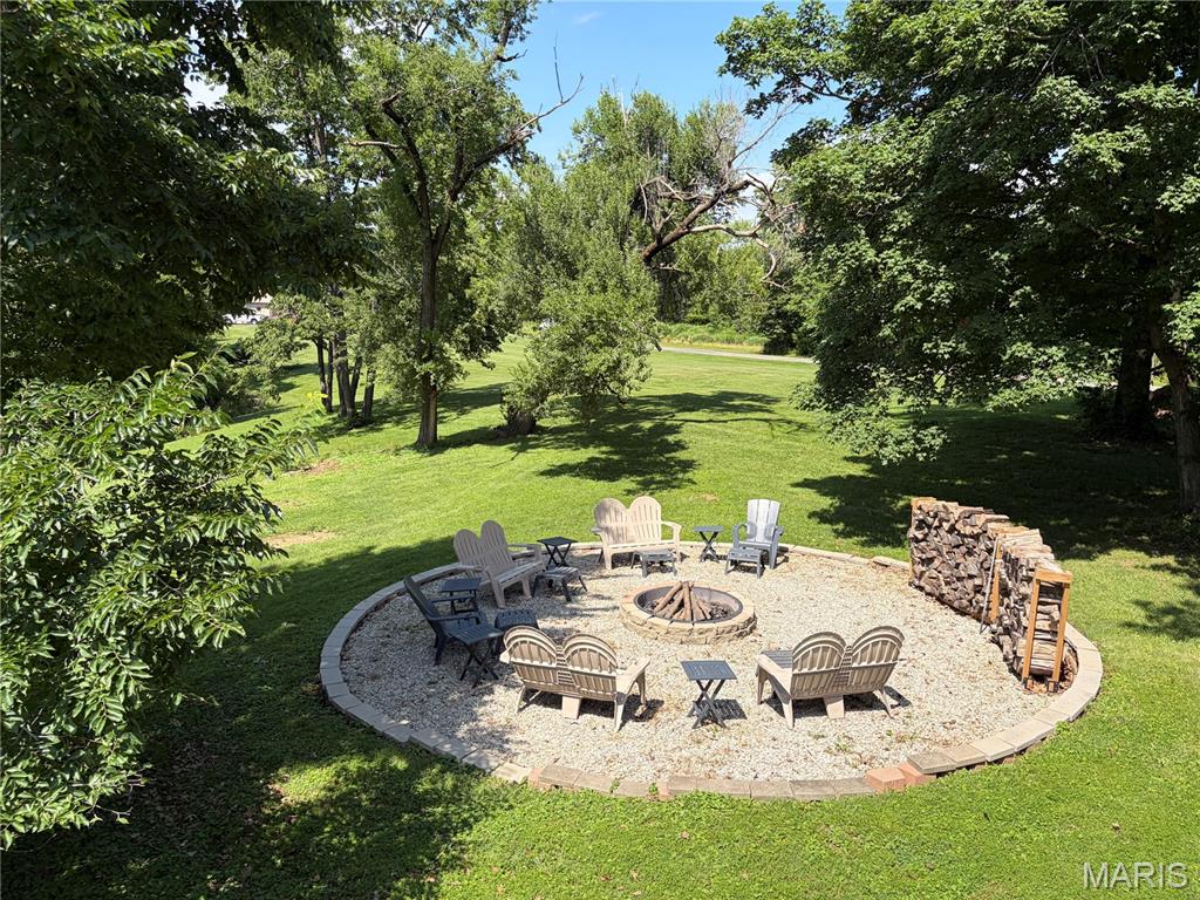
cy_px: 450
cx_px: 600
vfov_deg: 53.1
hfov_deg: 67.3
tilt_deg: -10.6
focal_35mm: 26
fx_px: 901
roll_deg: -1.7
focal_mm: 5.96
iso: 50
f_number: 1.6
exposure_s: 1/1848
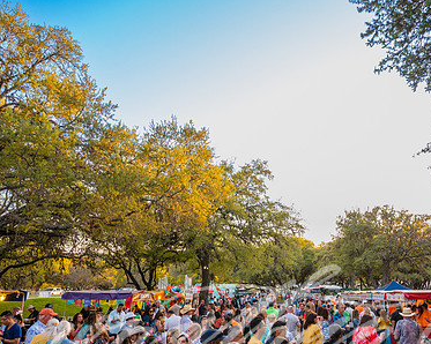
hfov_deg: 50.9
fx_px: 446
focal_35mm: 35
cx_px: 274
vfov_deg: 42.1
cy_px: 200
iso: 1600
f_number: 4
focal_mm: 24
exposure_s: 1/640
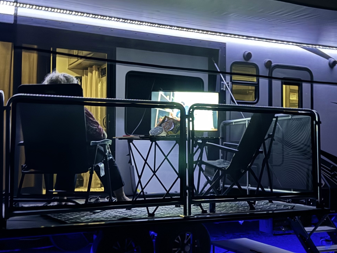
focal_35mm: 50
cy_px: 133
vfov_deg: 29.1
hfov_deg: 38.1
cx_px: 186
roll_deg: -1.6
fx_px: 487
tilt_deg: +1.9
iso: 1600
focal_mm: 6.76
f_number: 1.78
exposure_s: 1/9
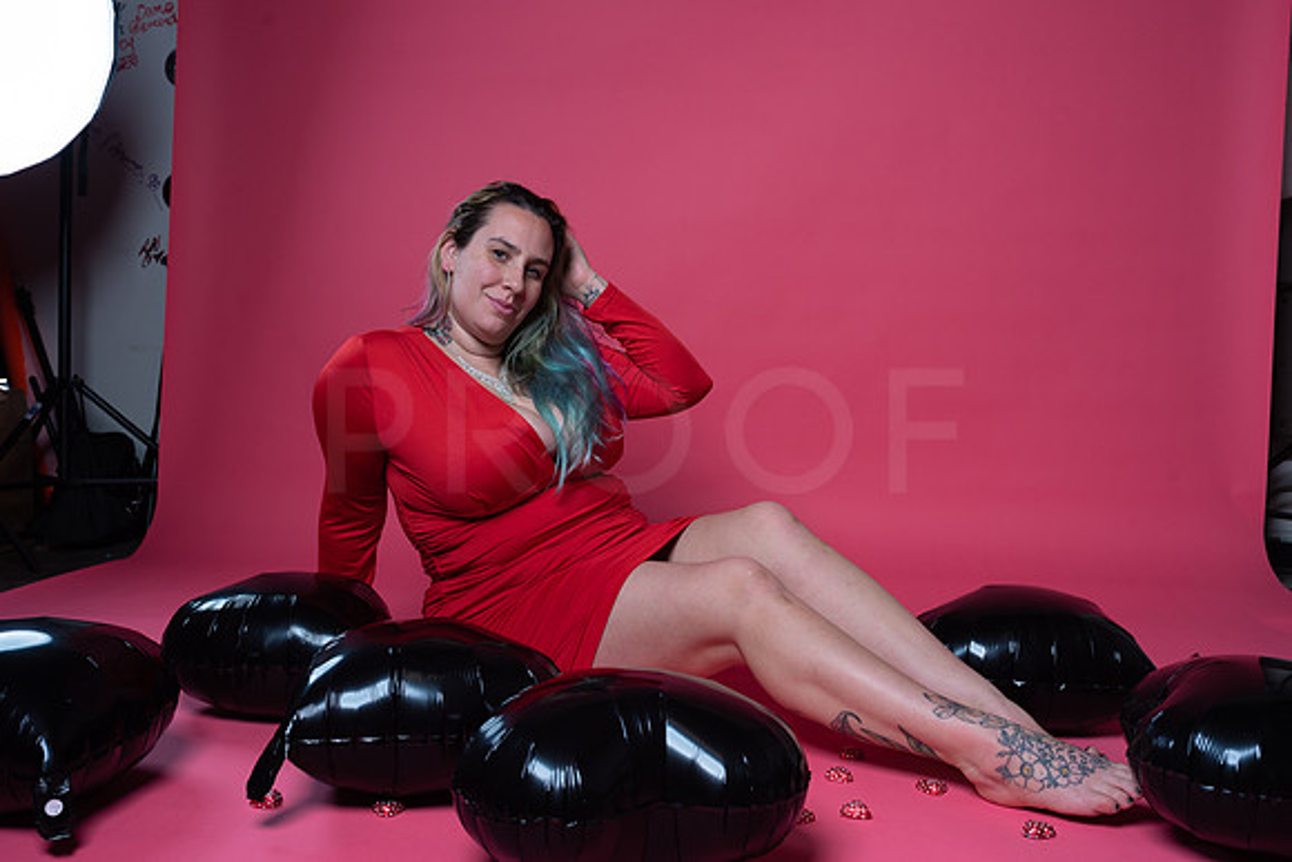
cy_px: 431
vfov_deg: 37.9
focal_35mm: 35
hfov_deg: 54.4
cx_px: 646
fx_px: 1256
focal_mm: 35
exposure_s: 1/160
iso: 100
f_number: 8
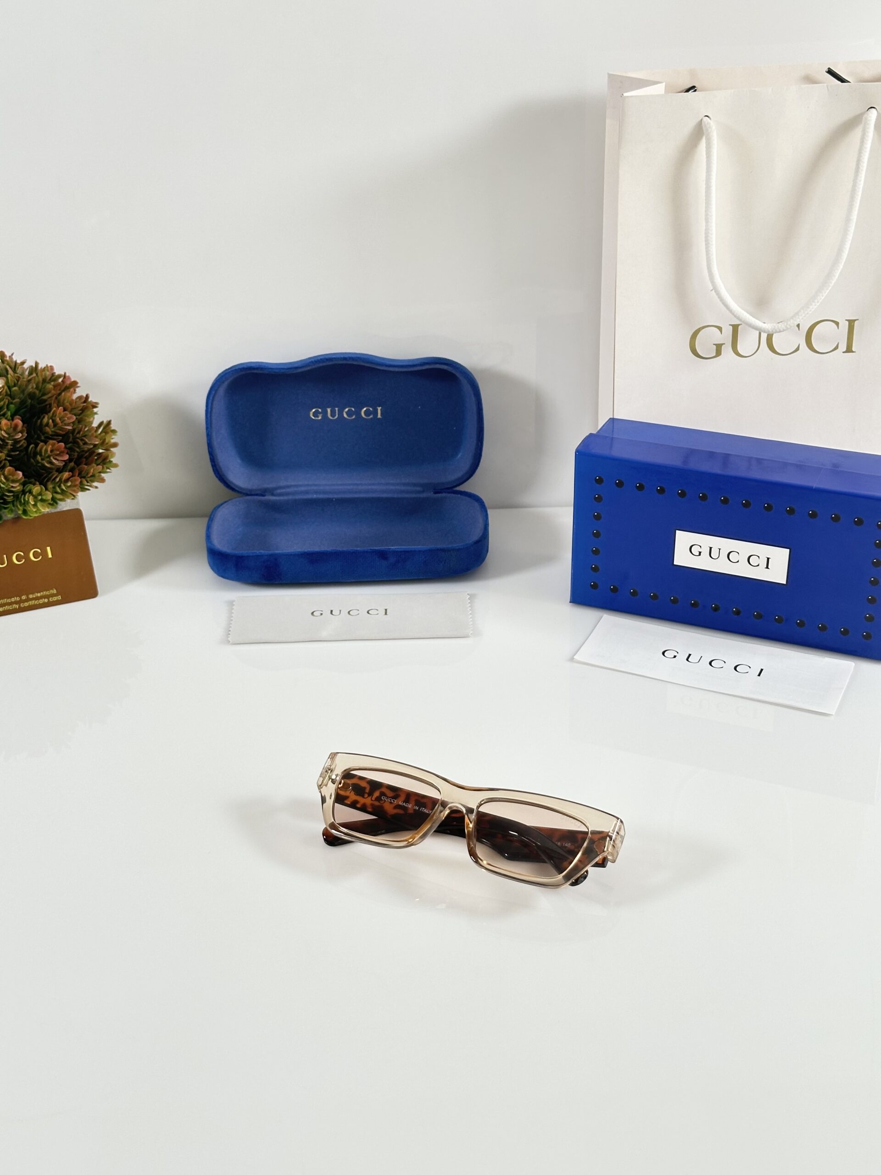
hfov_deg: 30.3
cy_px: 588
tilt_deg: -29.6
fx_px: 1629
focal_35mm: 48
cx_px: 440
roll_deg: +2.0
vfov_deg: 39.7
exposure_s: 1/102
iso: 80
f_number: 1.78
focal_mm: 6.86
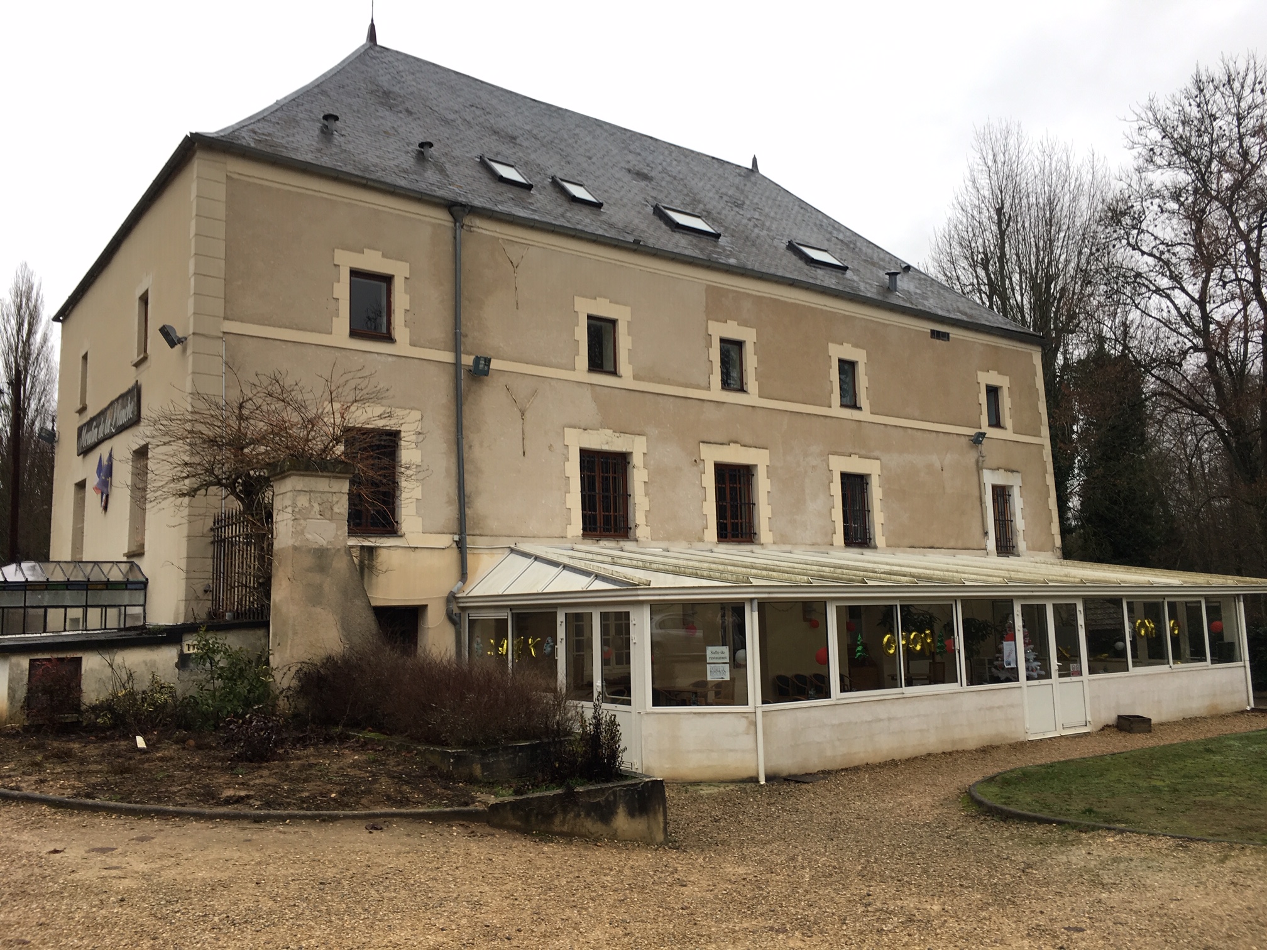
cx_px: 634
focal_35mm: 29
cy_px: 475
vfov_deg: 48.2
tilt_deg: +9.5
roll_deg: +0.5
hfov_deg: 61.7
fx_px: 1061
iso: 25
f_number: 2.2
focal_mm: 4.15
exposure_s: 1/118
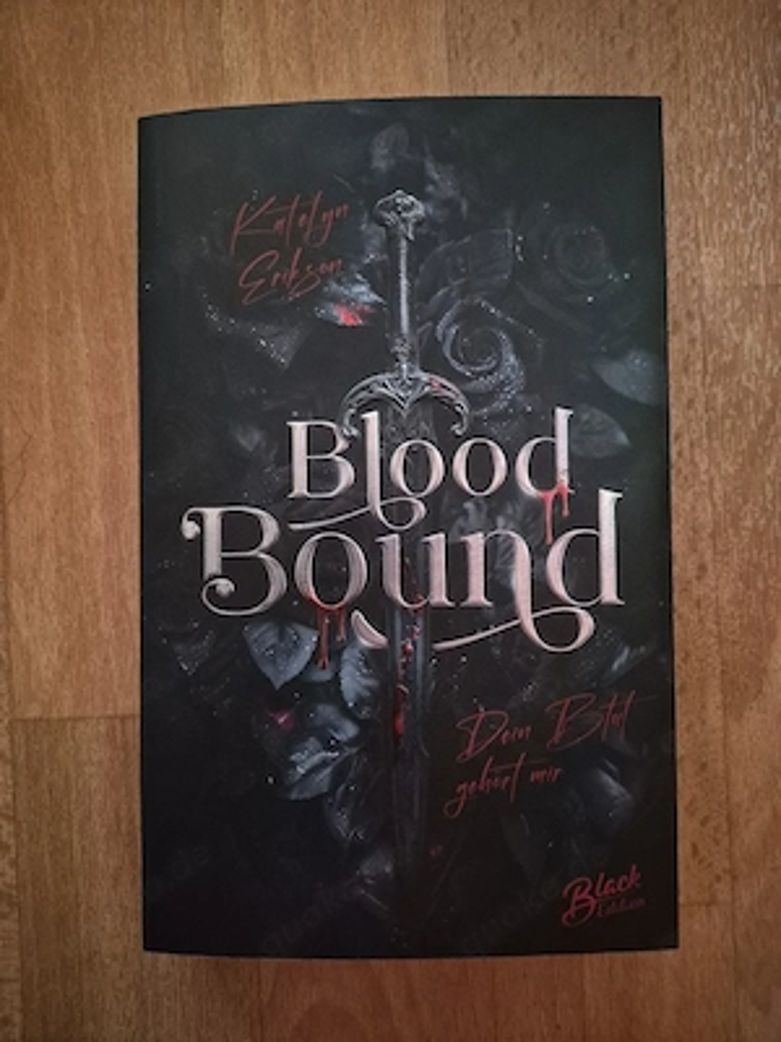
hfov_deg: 58.9
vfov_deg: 73.9
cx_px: 390
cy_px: 521
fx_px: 692
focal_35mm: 23
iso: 3200
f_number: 1.8
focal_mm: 5.4
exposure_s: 1/17
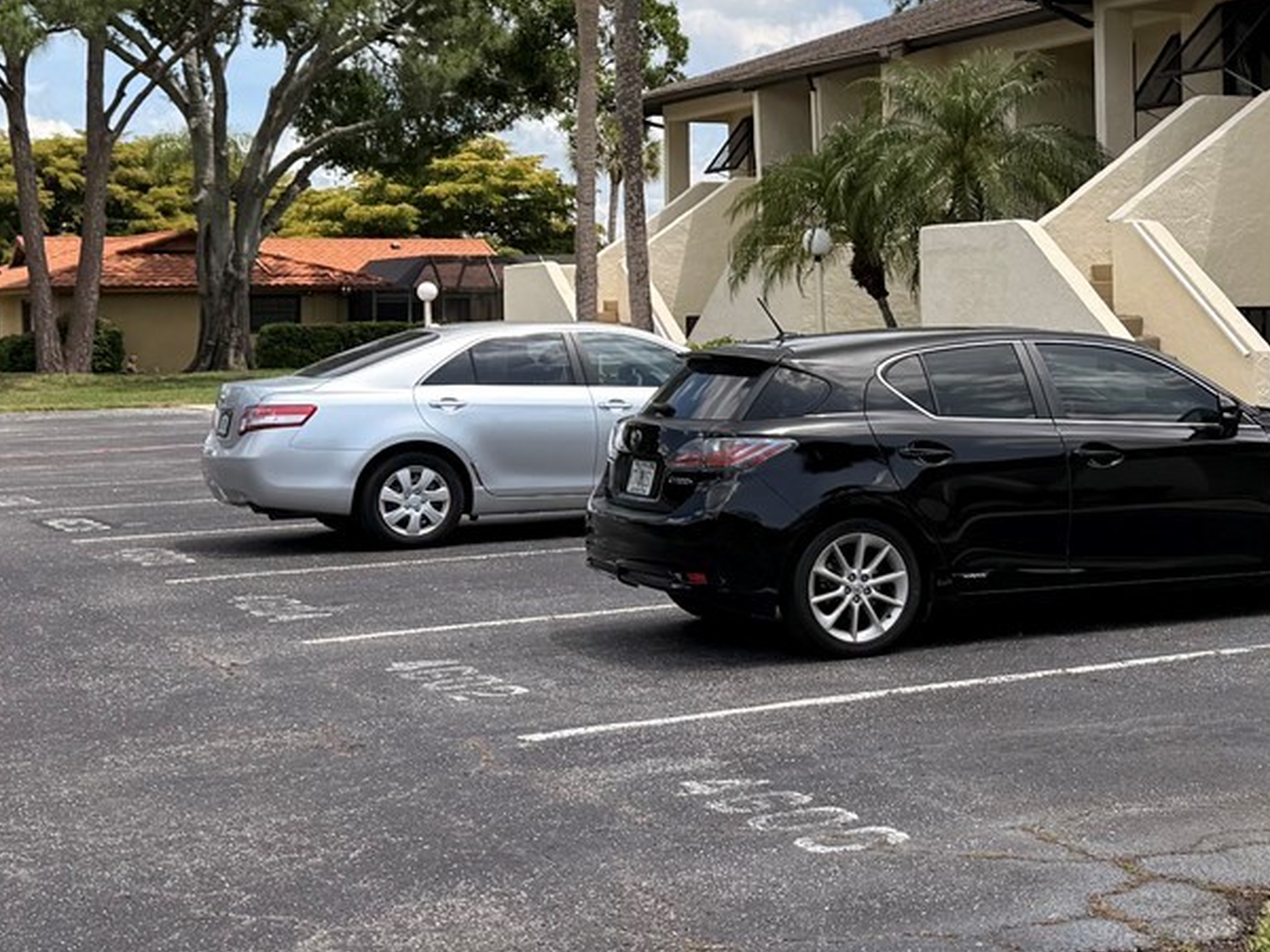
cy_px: 300
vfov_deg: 22.8
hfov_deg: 29.3
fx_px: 2348
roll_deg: +0.5
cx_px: 1090
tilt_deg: +1.1
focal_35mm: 64
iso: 80
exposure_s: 1/5319
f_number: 1.78
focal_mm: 6.76
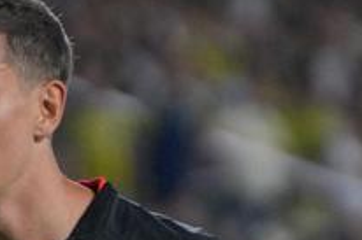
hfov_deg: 2.2
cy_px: 345
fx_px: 9243
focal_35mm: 920
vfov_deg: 1.5
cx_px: -16
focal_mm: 164
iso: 2500
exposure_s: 1/3200
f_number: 2.8
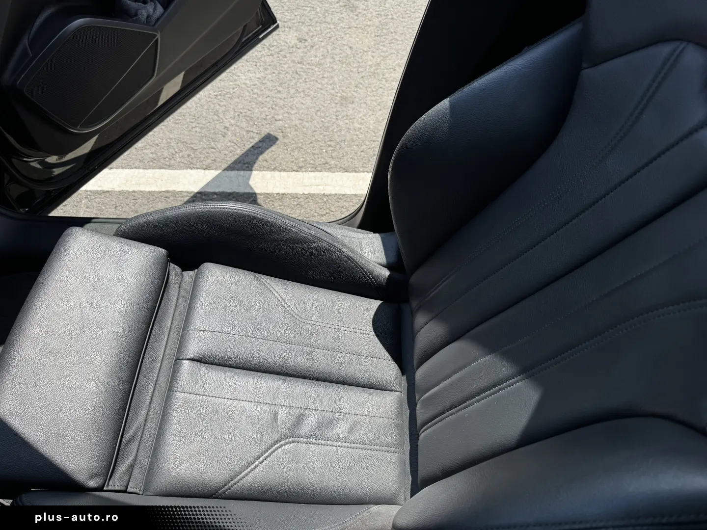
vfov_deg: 56.8
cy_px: 265
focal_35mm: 24
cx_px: 354
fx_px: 490
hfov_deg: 71.6
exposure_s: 1/1818
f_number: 1.78
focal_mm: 6.76
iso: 80
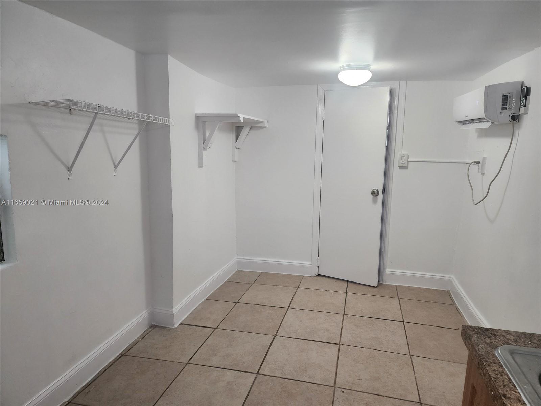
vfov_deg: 58.9
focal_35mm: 23
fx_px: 359
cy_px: 203
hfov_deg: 73.9
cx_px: 270
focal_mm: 6.4
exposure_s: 1/120
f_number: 1.8
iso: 320
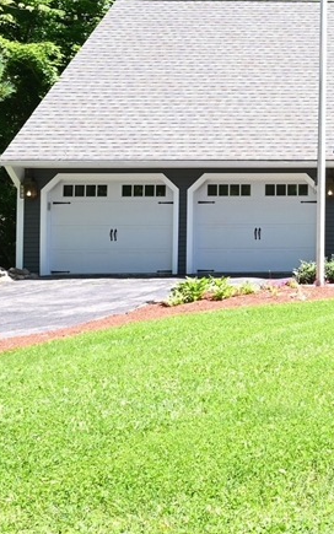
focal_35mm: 61
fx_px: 891
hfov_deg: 17.0
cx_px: 620
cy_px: 191
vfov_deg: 33.2
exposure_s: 1/25
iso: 250
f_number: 18
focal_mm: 25.5
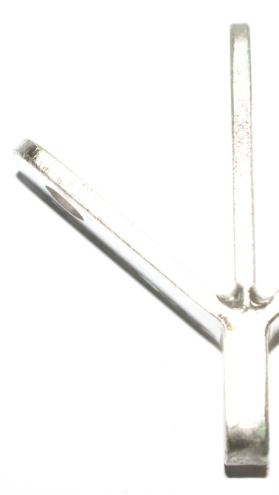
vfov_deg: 25.4
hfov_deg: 14.3
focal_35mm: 84
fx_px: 1102
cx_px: 228
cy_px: 249
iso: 400
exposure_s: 1/60
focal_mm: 35
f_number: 6.3
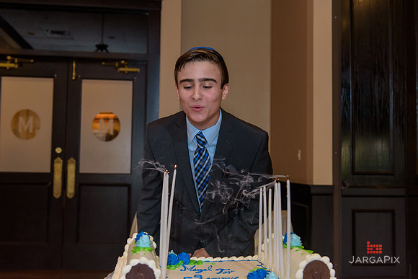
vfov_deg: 30.5
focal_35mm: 44
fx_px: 511
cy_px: 140
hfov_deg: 44.5
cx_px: 209
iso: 1250
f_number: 3.2
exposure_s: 1/125
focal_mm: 44
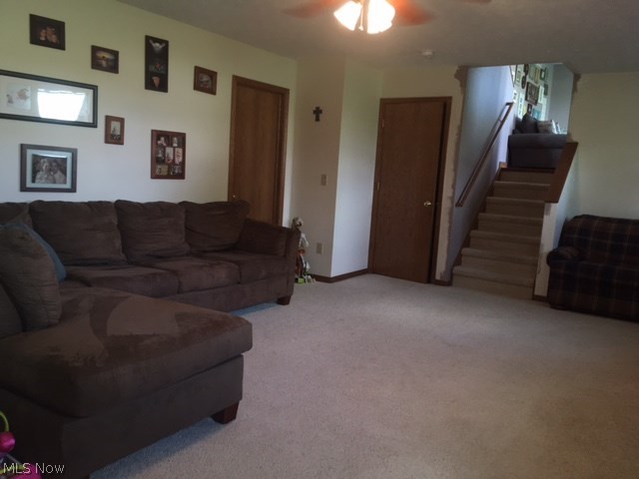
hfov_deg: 61.7
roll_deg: -3.1
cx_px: 320
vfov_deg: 48.2
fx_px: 535
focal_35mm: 29
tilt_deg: -7.3
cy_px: 240
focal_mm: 4.15
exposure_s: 1/30
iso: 50
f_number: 2.2
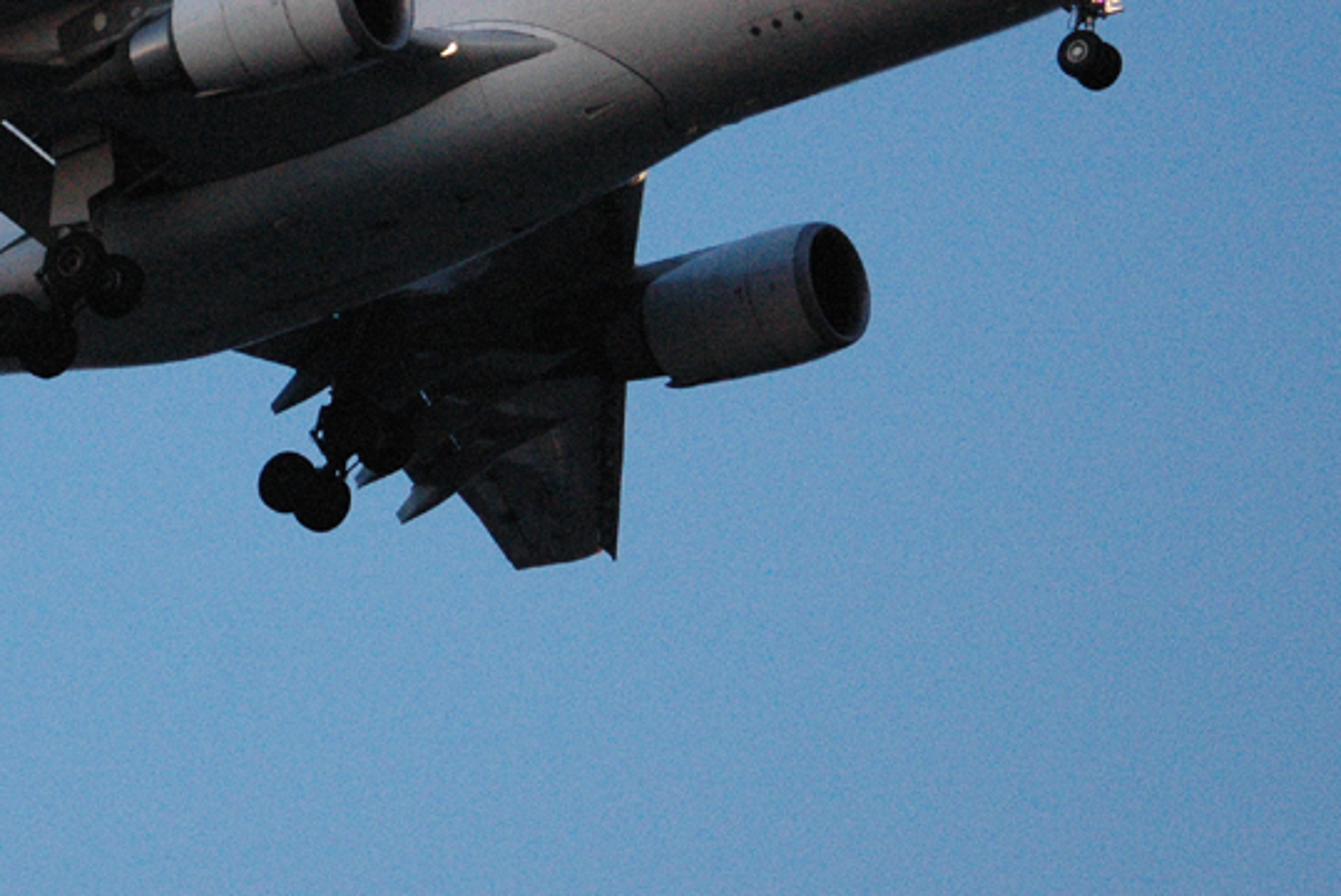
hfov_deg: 8.8
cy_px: 116
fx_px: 8721
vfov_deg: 5.9
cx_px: 121
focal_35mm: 234
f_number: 4
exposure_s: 1/640
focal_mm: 82
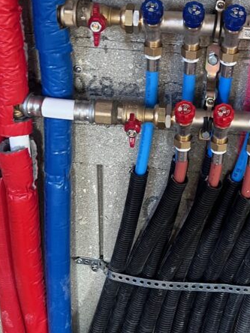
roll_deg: -4.4
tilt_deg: -30.8
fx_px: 578
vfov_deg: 32.0
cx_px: 185
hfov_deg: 24.2
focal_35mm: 60
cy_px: 122
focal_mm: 5.7
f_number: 1.5
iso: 250
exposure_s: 1/60
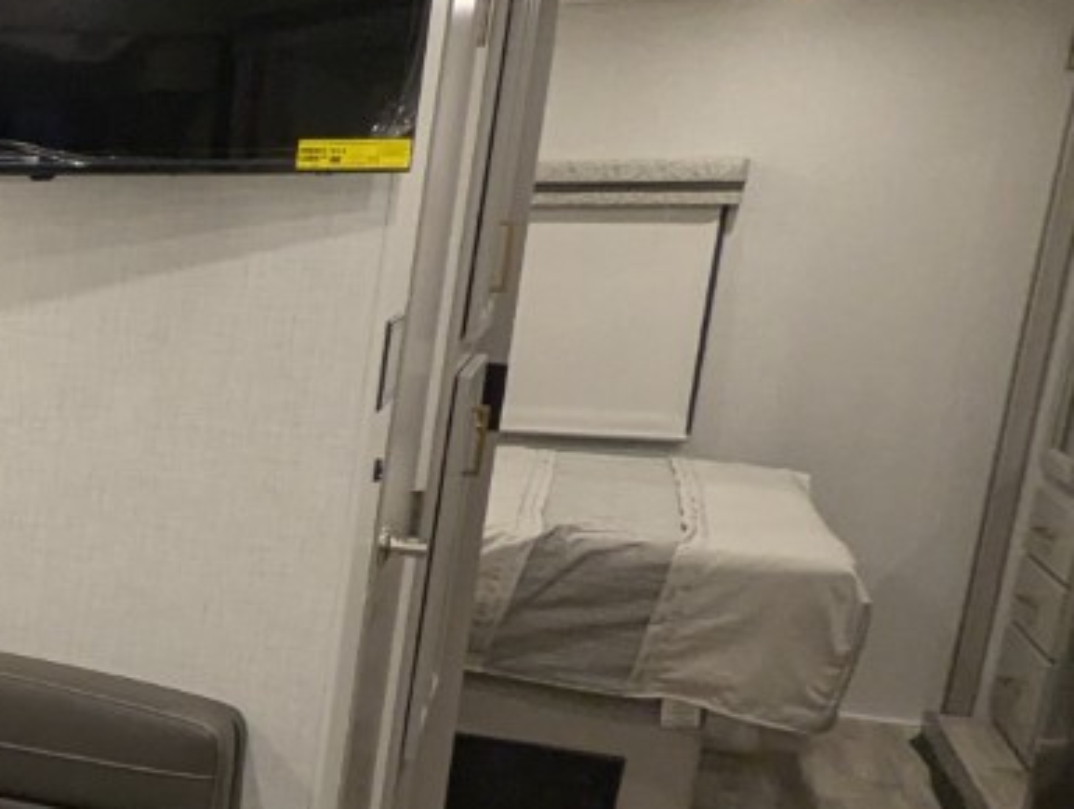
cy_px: 619
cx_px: -729
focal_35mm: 58
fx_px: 1802
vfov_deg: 25.0
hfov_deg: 23.0
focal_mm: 2.35
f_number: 2.2
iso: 243
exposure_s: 1/82
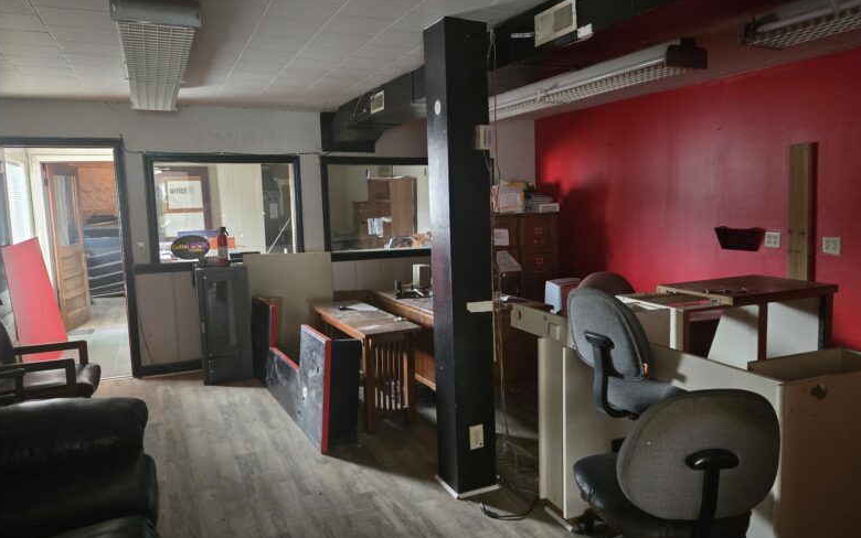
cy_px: 258
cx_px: 428
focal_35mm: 25
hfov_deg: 72.5
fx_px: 587
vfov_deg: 49.3
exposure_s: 1/60
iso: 1000
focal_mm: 5.4
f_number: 1.8
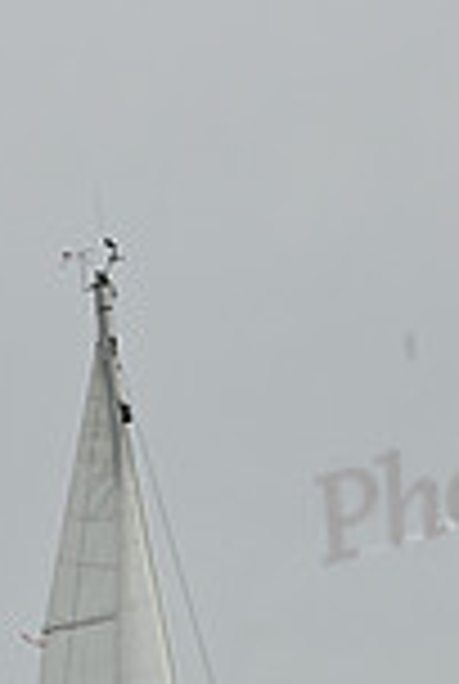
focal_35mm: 312
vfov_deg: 6.5
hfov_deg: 4.4
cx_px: 83
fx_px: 5940
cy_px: 1161
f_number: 14
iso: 320
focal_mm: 82
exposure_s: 1/800
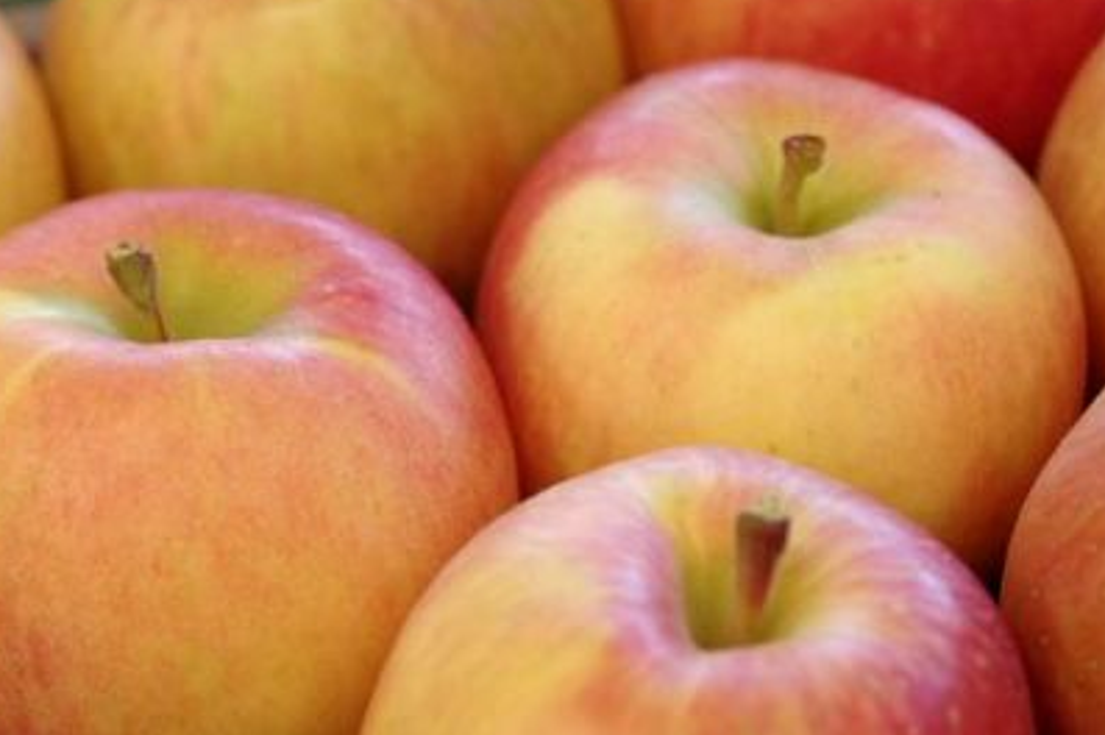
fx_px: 3711
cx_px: 228
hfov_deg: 16.8
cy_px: 150
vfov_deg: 11.3
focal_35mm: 121
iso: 800
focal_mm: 50
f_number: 4
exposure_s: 1/100
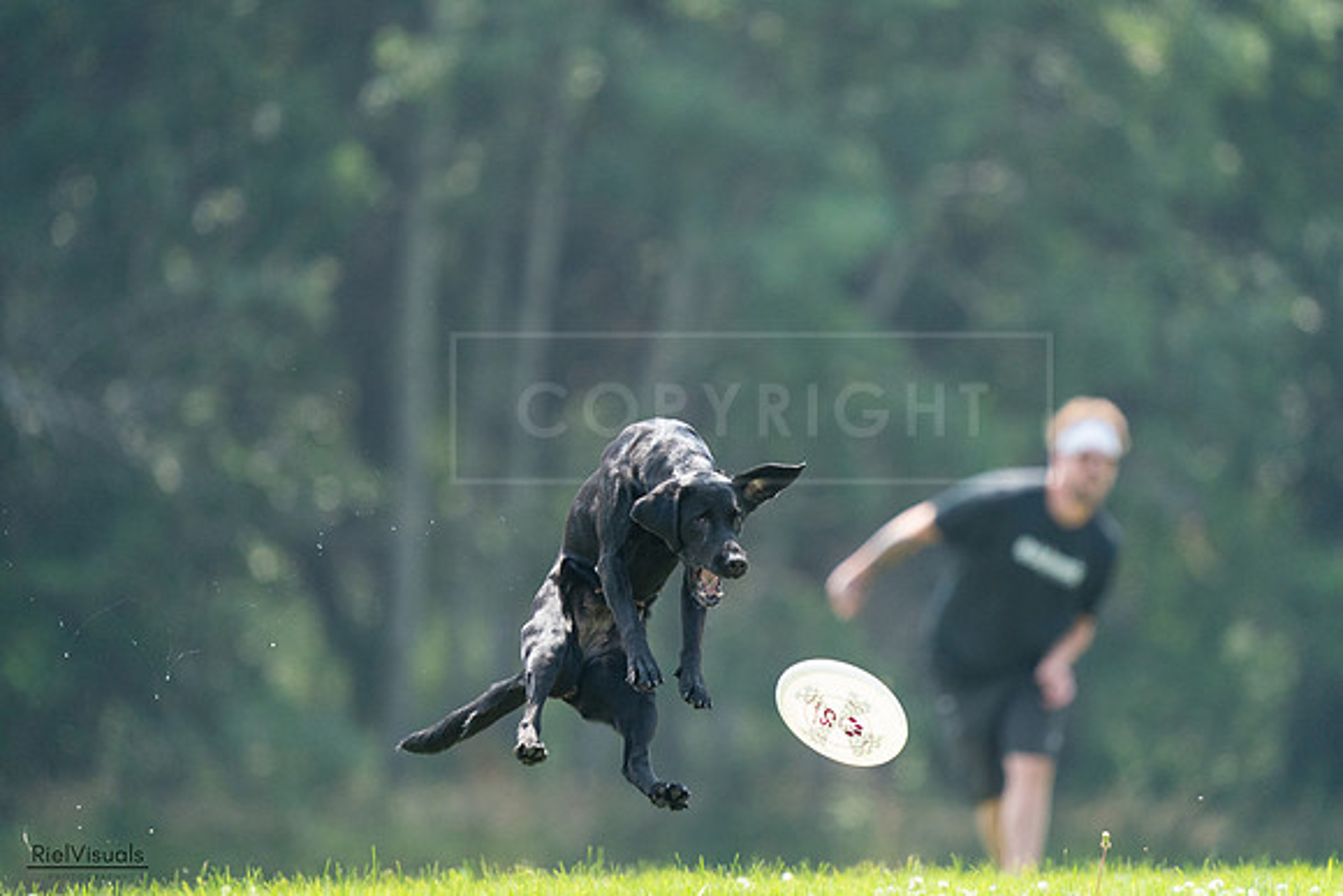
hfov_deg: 4.1
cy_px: 448
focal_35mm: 500
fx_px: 18656
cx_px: 672
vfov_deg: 2.8
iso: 4000
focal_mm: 500
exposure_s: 1/4000
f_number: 6.3
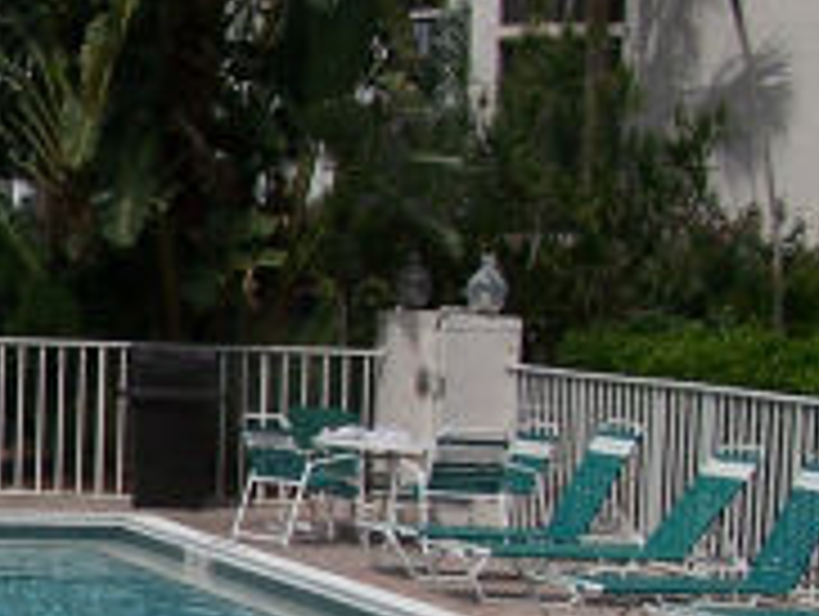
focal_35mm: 146
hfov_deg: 13.0
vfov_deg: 10.2
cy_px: 479
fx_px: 3459
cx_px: -297
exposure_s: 1/1000
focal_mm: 6.3
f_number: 5.6
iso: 80
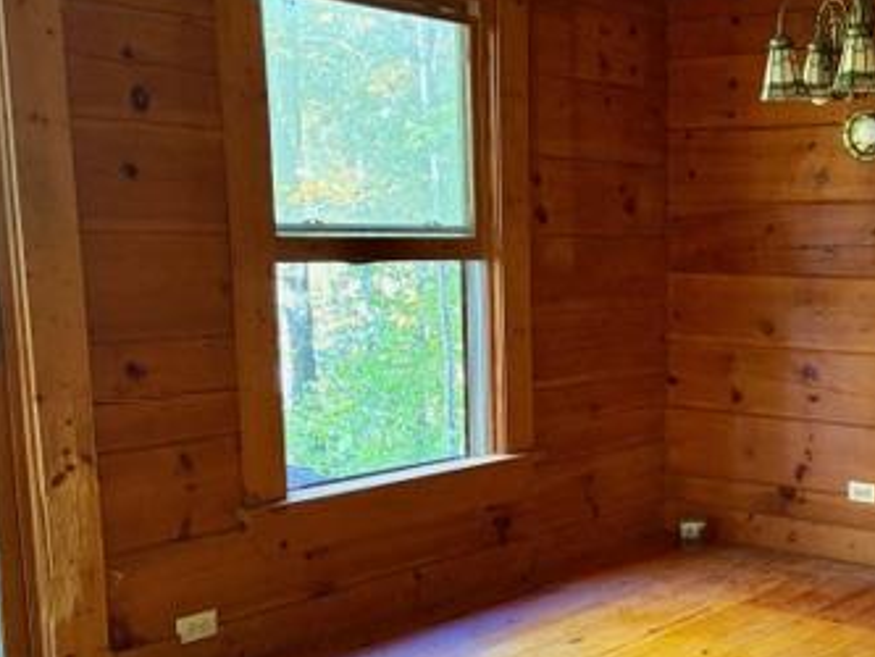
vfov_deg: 28.8
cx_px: 749
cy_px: 476
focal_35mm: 50
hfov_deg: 36.3
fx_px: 1264
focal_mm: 5.96
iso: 500
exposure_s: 1/60
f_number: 1.6
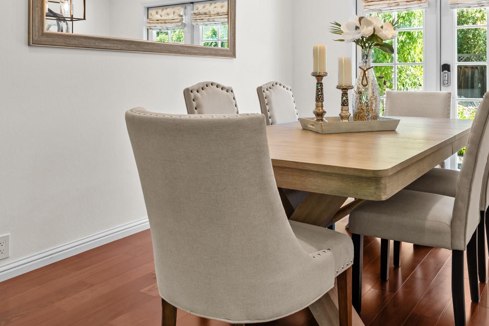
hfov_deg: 57.9
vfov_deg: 40.0
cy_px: 83
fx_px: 435
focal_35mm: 32
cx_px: 308
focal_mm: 16
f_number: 8
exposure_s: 1/2
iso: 100
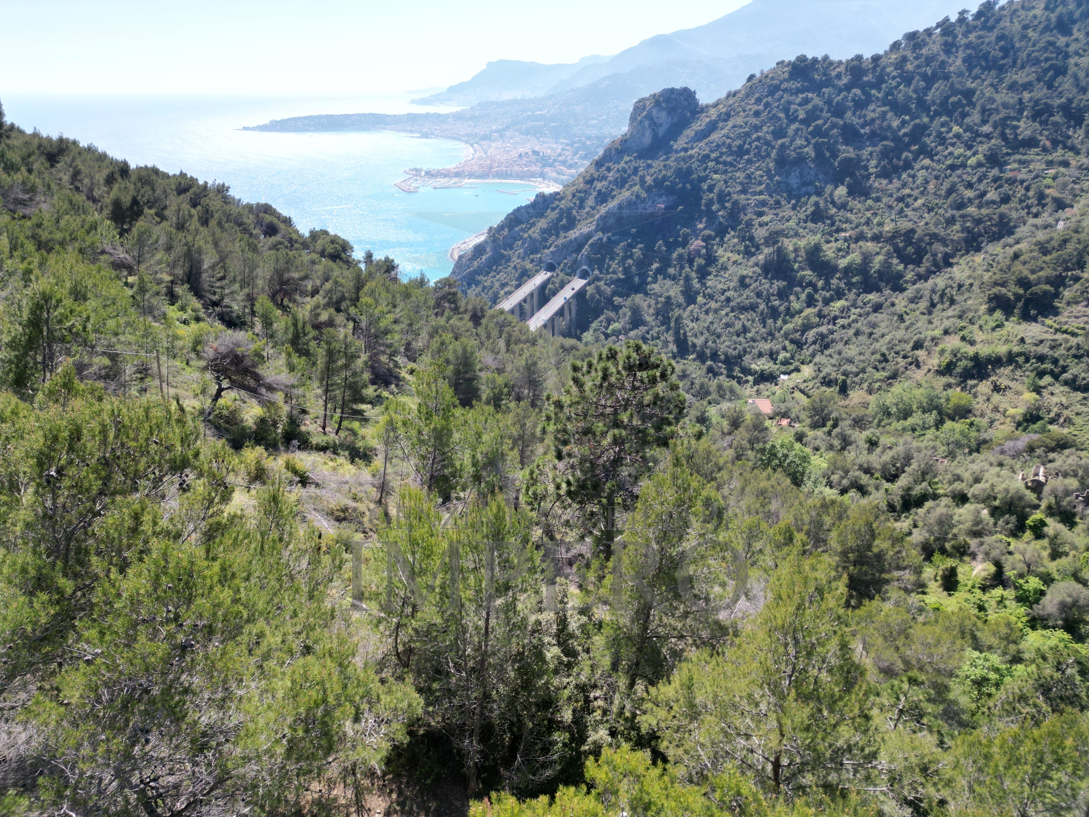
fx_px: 755
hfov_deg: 71.6
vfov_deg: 56.8
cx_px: 544
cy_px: 408
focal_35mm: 24
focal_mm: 6.72
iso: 130
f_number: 1.7
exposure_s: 1/2000
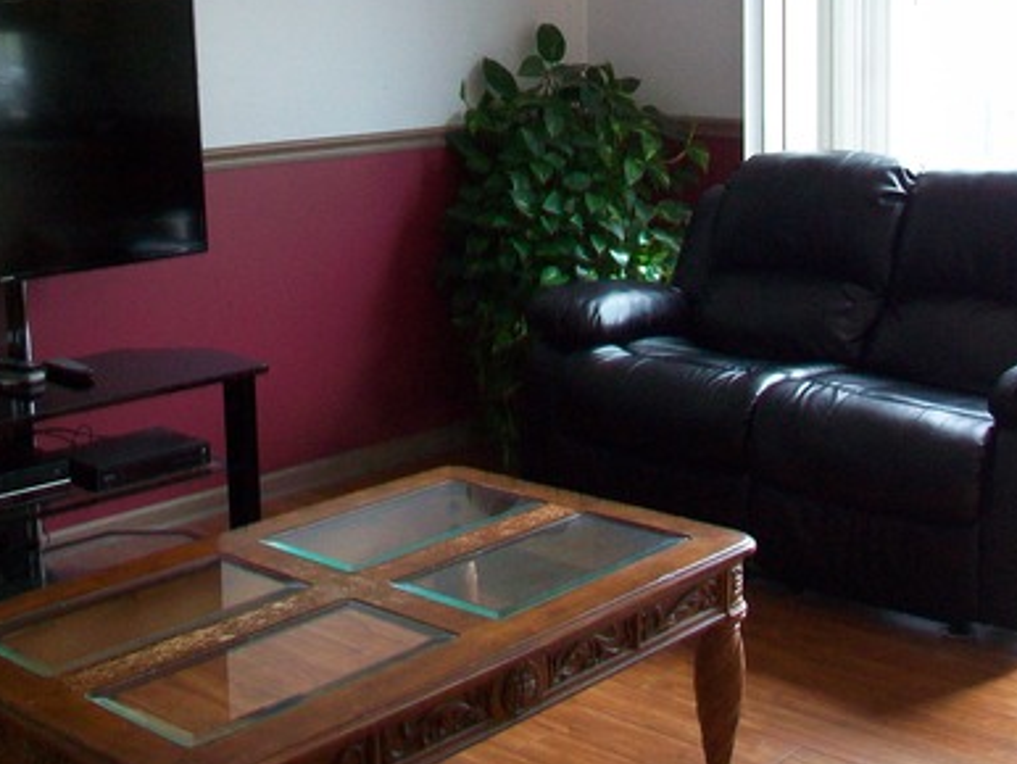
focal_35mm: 53
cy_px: 300
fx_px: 1558
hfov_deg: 36.1
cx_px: 445
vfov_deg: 27.5
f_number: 2.8
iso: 120
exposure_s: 1/60
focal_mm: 5.7
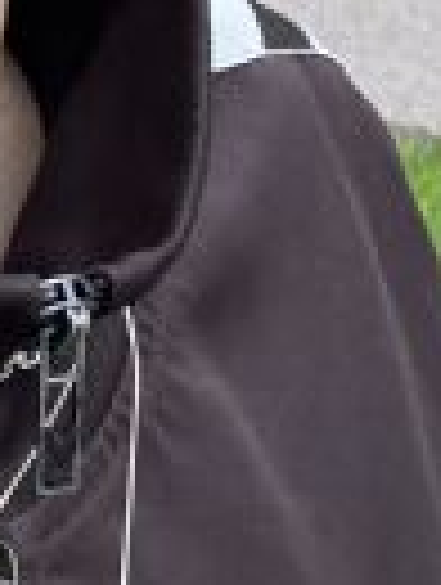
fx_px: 2336
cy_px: -94
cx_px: -328
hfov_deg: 10.2
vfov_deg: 13.9
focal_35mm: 138
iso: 50
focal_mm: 2.69
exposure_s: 1/121
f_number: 1.9
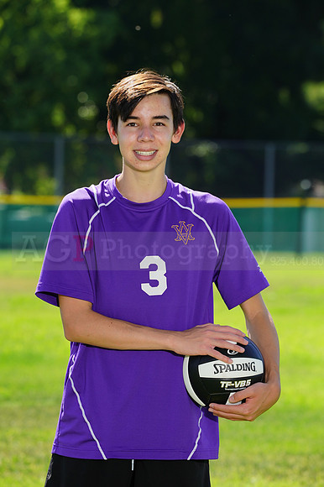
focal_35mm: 300
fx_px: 4055
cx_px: 162
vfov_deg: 6.9
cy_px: 244
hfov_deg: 4.6
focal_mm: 300
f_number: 11
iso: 200
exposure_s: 1/200
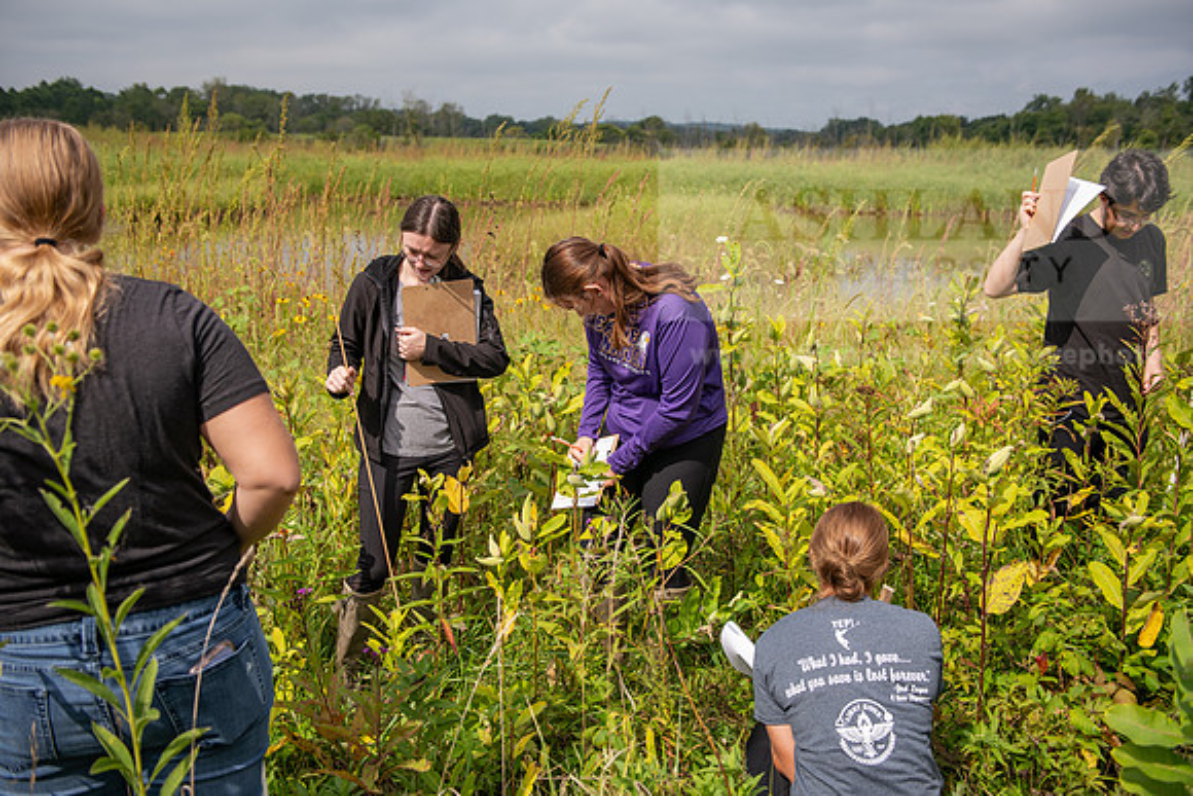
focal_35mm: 34
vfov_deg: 38.9
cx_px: 596
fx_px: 1127
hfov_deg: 55.8
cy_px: 398
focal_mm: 34
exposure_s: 1/500
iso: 64
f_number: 4
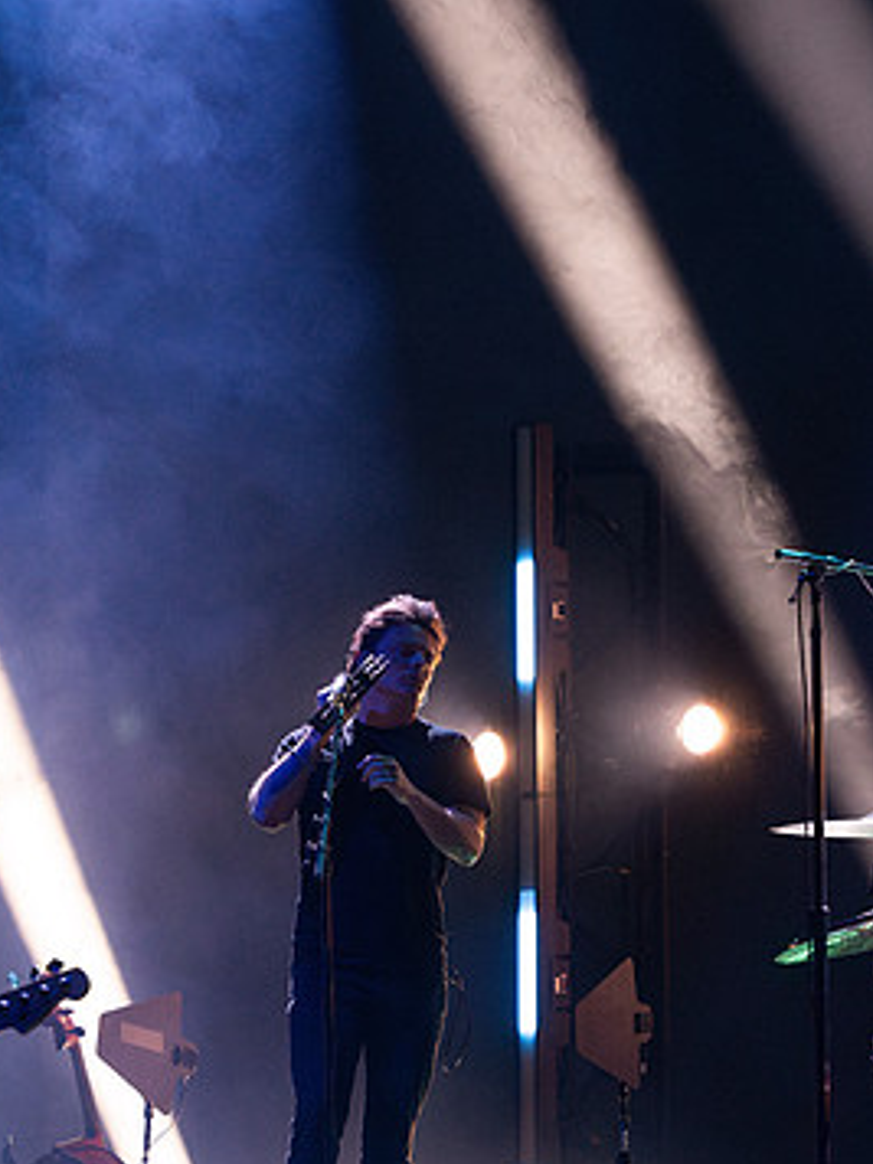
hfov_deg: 6.3
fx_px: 7969
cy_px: 732
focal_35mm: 237
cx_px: 436
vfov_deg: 8.4
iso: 3200
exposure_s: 1/400
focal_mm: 130
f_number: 3.5
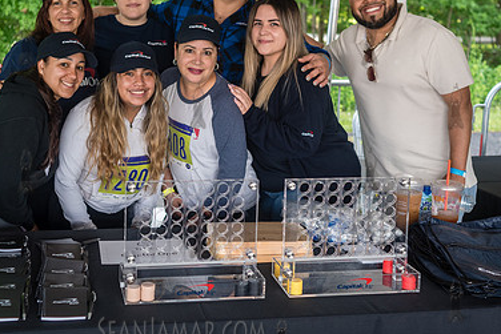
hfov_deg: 36.7
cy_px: 106
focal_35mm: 54
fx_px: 752
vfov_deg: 24.9
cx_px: 197
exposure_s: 1/250
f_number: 2.8
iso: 400
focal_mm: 35
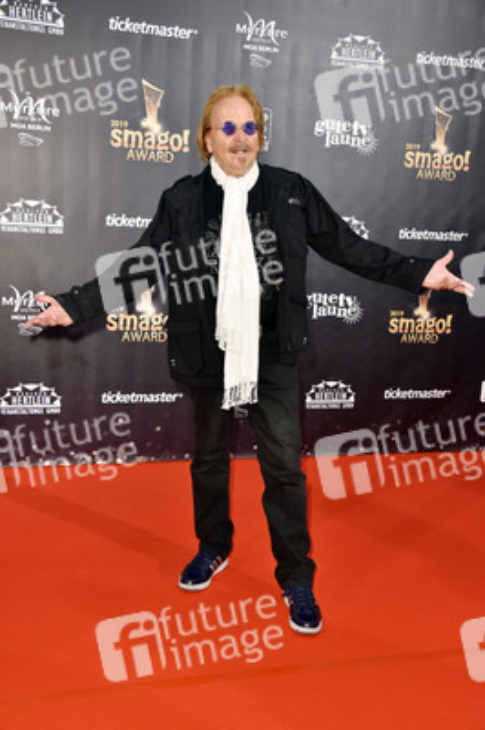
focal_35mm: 44
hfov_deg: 30.5
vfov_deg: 44.5
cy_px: 365
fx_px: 891
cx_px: 242
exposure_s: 1/160
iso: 1000
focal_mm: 44
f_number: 5.6
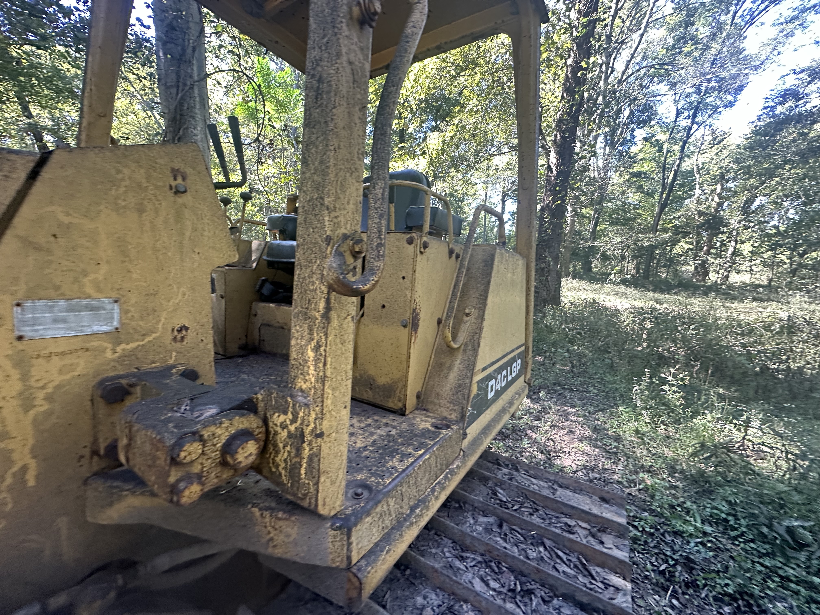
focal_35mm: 14
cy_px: 308
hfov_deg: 102.1
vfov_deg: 85.7
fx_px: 332
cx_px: 410
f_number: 2.2
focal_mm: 2.22
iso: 200
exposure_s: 1/99
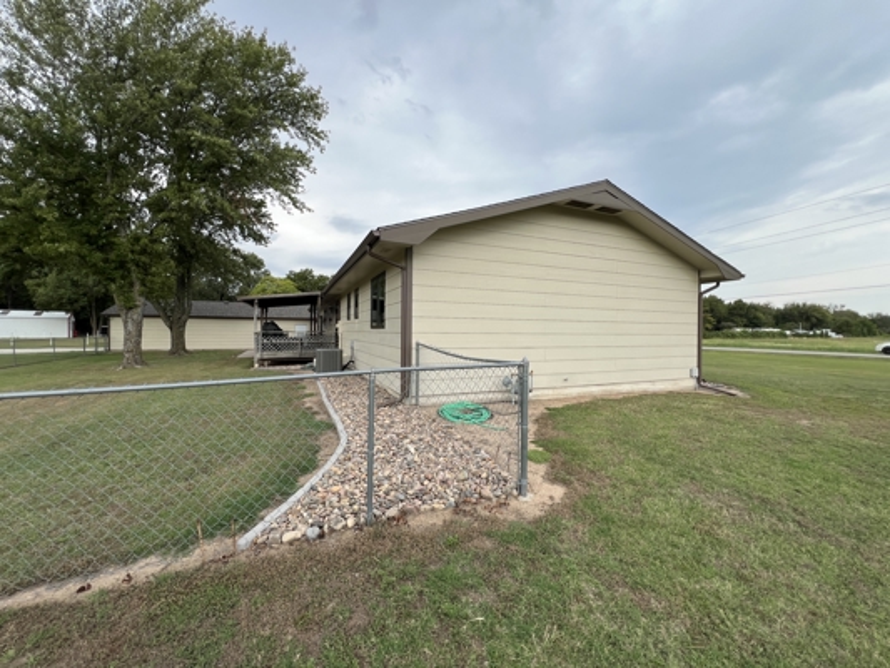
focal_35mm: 13
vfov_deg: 89.9
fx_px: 334
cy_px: 334
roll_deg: +1.3
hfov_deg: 106.2
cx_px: 445
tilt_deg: -0.7
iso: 32
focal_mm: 1.57
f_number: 1.8
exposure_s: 1/673
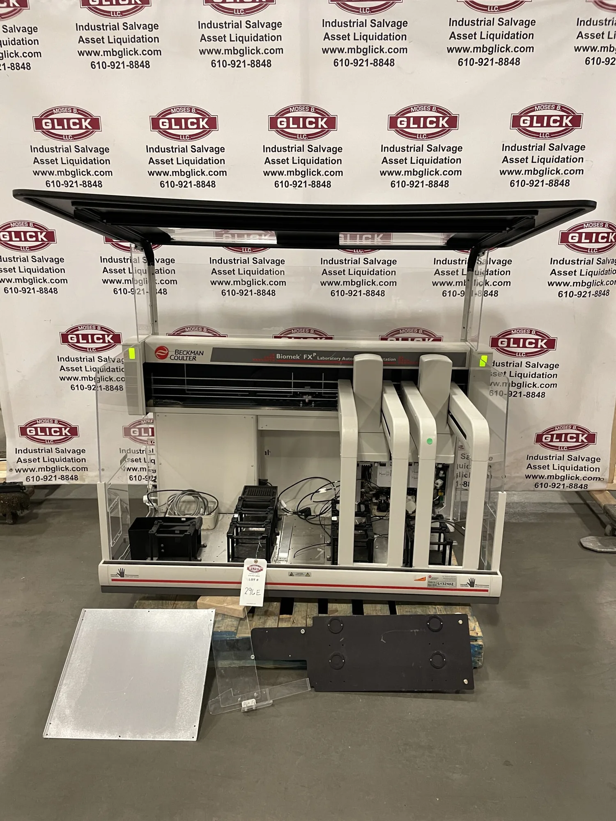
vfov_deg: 67.3
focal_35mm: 26
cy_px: 410
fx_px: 617
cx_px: 308
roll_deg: +1.1
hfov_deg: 53.1
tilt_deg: -17.6
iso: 400
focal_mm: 4.2
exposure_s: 1/60
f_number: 1.6
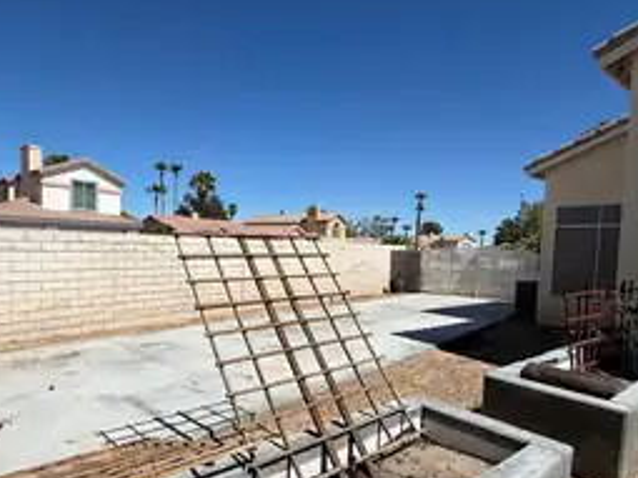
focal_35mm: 22
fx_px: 405
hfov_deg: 75.7
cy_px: 265
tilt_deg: -3.6
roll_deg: -2.1
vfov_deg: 60.9
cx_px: 260
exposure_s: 1/1534
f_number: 2.2
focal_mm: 2.22
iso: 20
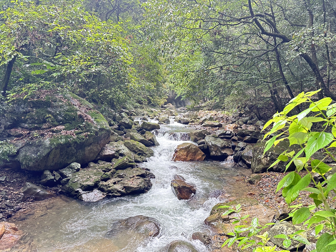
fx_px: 233
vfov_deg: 56.8
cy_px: 126
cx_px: 168
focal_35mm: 24
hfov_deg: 71.6
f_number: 1.78
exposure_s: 1/60
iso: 250
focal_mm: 6.86
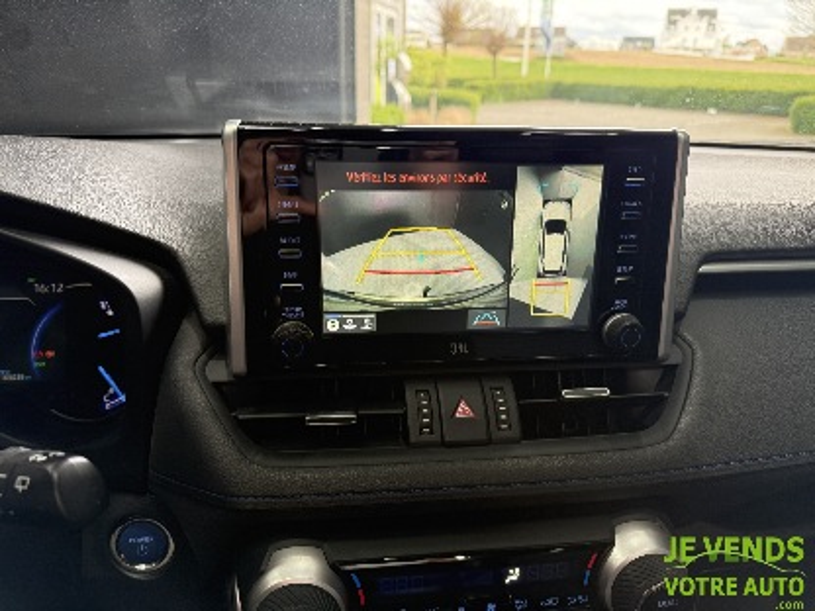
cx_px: 408
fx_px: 565
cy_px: 306
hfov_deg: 71.6
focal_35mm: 24
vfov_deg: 56.8
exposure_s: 1/100
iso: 125
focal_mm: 6.76
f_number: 1.78
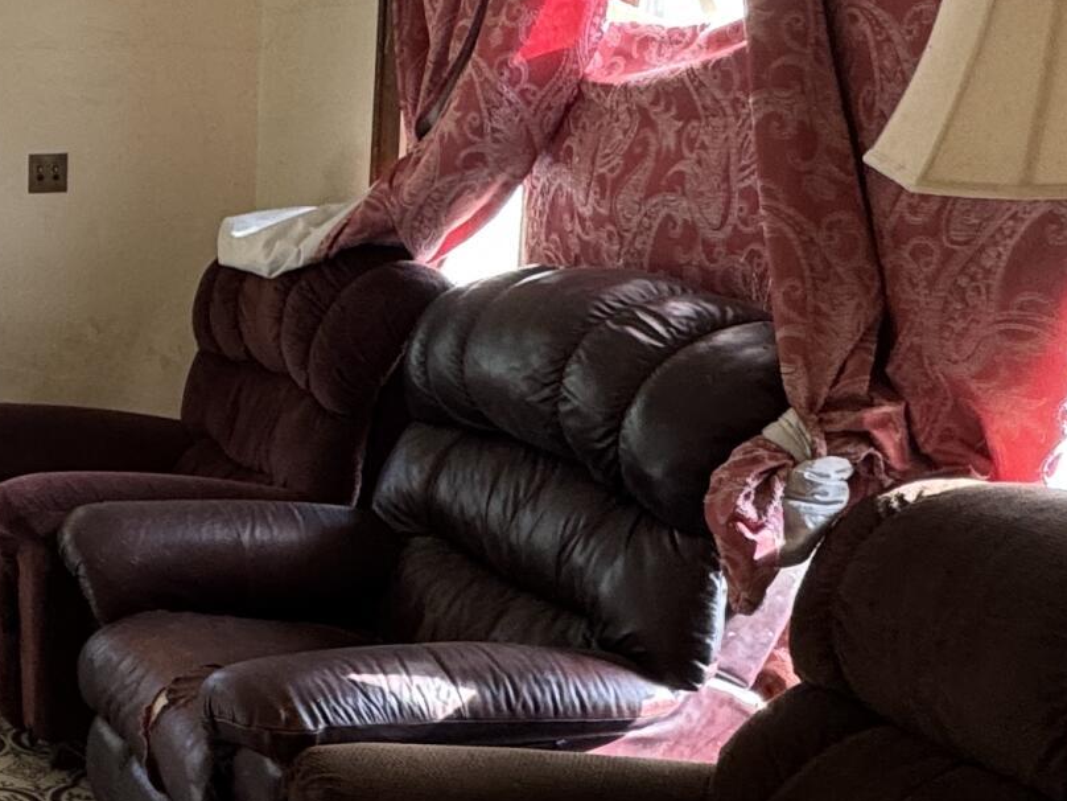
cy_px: 371
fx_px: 1603
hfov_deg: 29.6
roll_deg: +0.7
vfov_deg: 28.0
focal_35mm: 52
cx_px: -320
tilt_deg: -10.5
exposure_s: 1/99
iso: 160
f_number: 2.2
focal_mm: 2.22
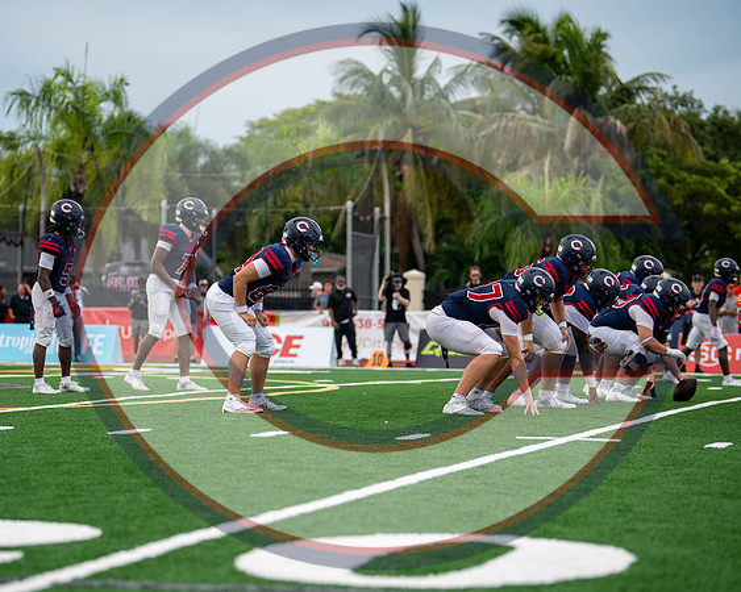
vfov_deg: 11.1
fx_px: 3058
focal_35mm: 139
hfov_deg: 13.8
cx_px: 295
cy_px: 316
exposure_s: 1/1000
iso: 180
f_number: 2.8
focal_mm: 116
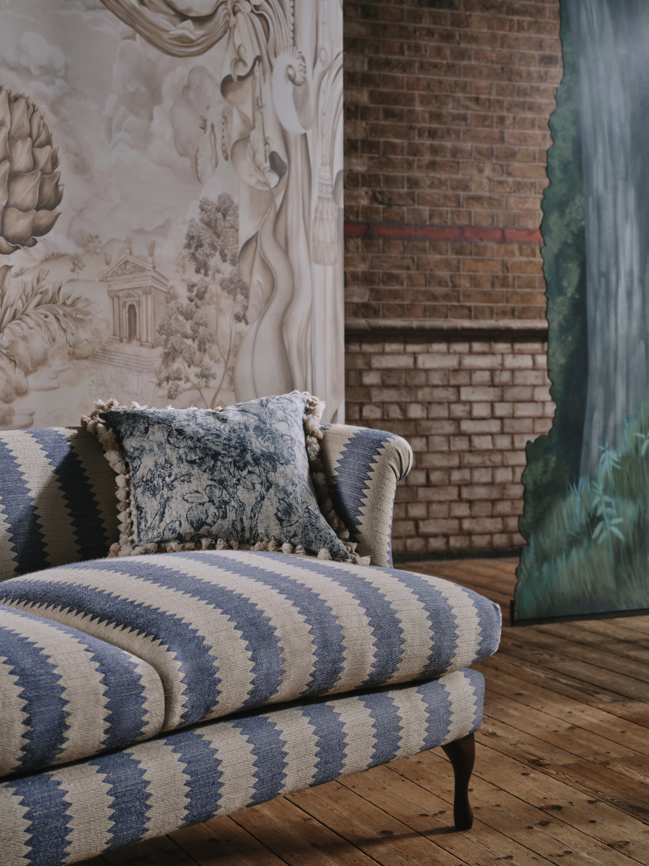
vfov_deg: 30.7
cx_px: 324
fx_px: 1575
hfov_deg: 23.3
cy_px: 433
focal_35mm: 63
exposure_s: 1/160
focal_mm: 80
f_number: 8
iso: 160
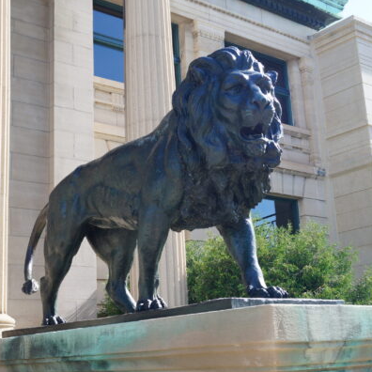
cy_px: 186
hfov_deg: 31.6
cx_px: 182
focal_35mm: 54
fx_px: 657
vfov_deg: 31.6
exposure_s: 1/100
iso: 100
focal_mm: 28
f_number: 8
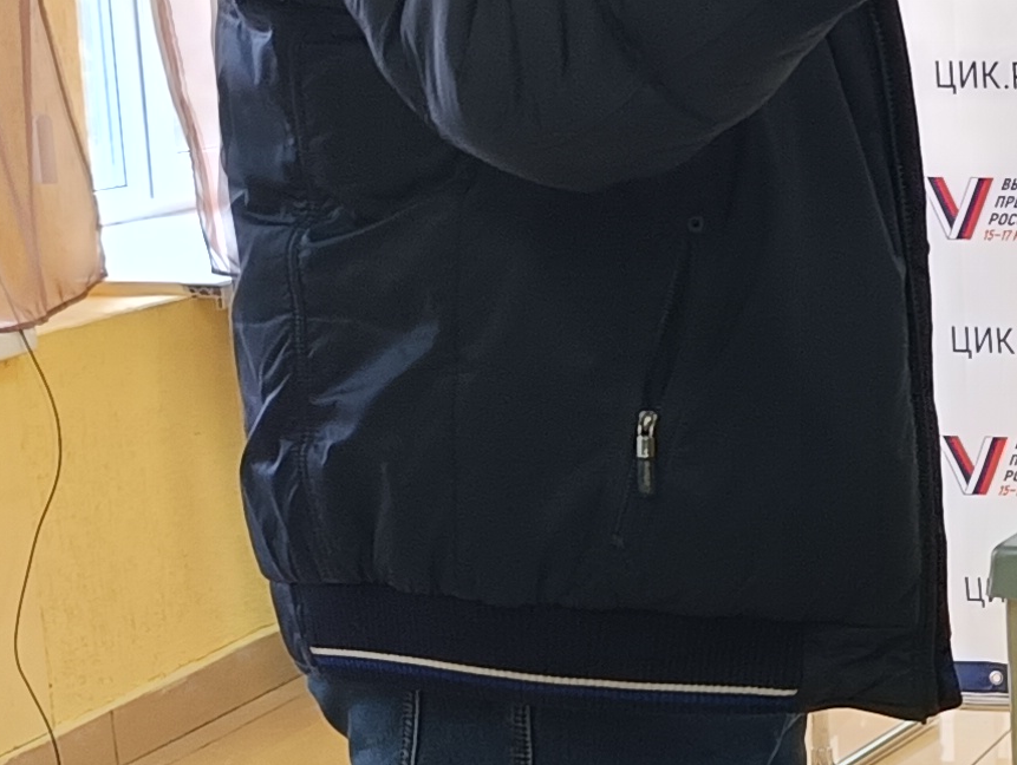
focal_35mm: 109
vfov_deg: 13.5
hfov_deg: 16.2
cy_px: 616
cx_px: 1603
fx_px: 3206
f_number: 1.69
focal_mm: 6.06
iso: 400
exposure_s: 1/50
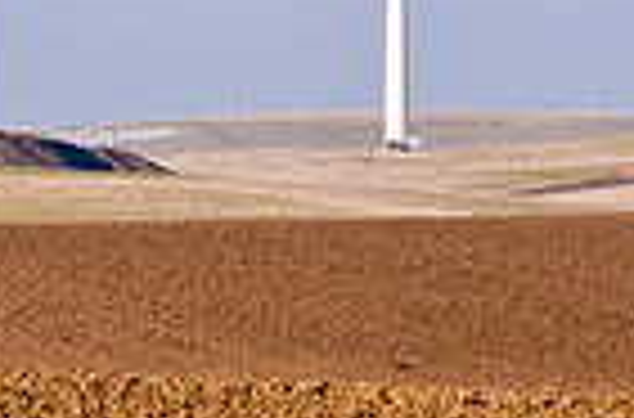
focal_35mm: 526
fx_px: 9234
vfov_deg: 2.6
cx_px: -598
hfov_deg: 3.9
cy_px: -56
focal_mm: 85
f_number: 16
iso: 200
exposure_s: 1/250
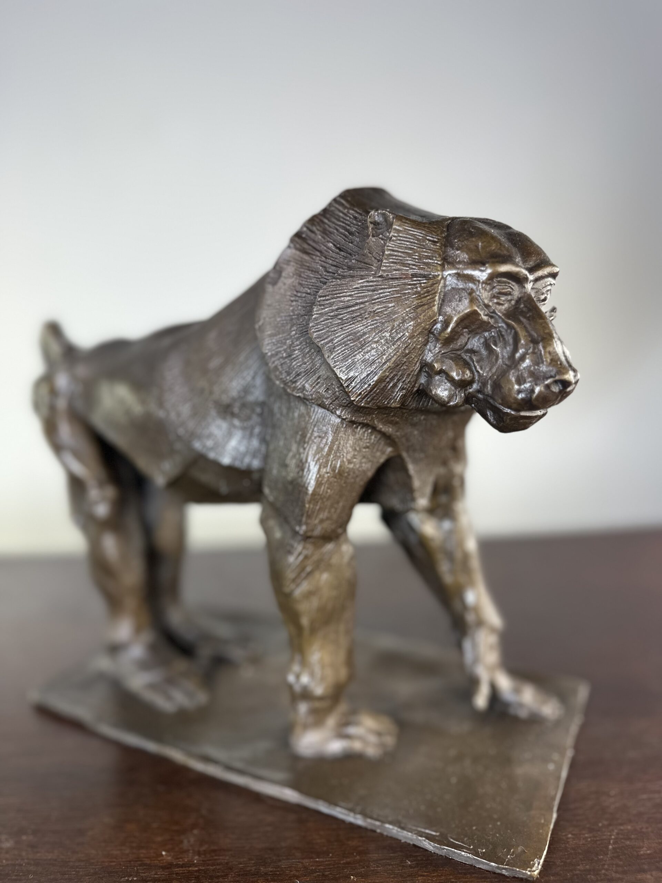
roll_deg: +3.1
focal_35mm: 24
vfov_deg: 71.6
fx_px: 612
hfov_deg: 56.8
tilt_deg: -10.2
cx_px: 331
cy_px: 442
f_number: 1.78
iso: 64
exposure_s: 1/100
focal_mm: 6.86
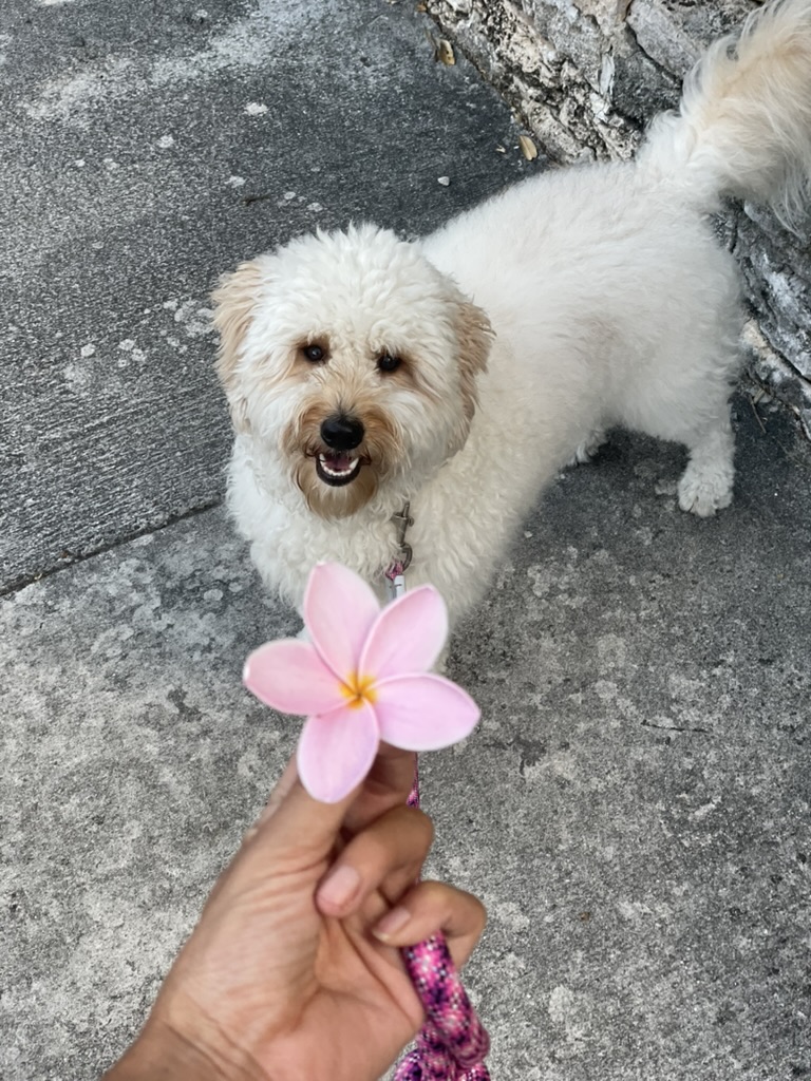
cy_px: 540
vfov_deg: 36.8
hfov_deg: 28.0
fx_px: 1624
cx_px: 406
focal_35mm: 52
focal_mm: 6
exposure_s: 1/122
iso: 40
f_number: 2
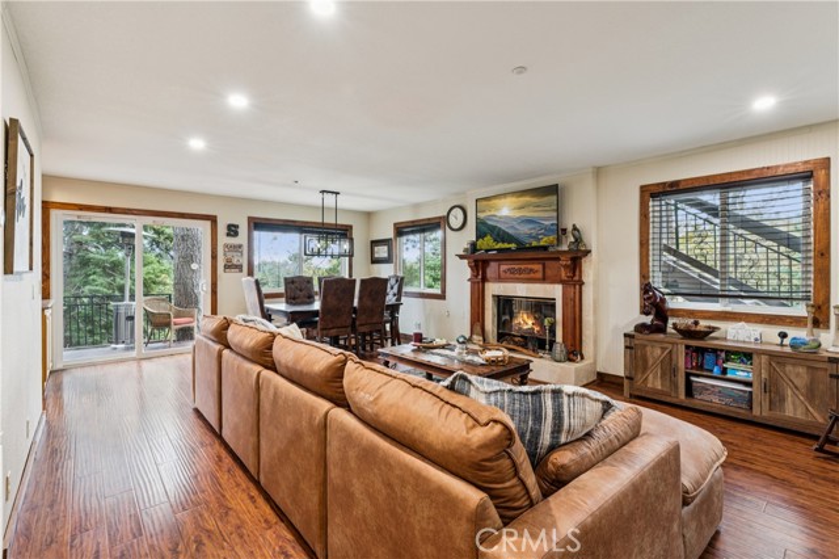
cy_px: 280
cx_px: 420
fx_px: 377
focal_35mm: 16
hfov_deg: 96.1
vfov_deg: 73.0
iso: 100
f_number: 13
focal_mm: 16.2
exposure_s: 1.6
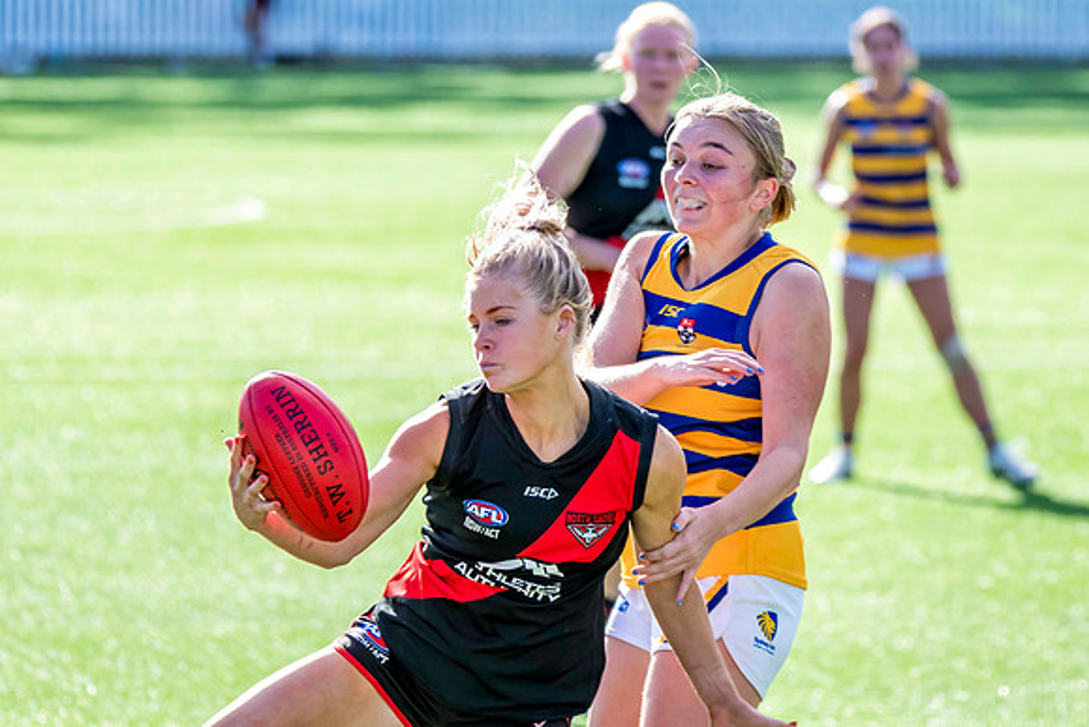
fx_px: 10992
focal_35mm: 363
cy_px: 218
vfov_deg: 3.8
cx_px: 439
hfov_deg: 5.7
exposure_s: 1/1600
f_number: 7.1
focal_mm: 250
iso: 800
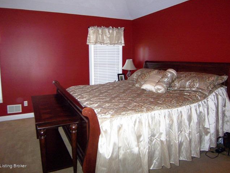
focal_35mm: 25
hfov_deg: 69.3
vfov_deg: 54.8
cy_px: 79
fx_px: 166
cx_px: 108
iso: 200
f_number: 2.8
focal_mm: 3.8
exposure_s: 1/30
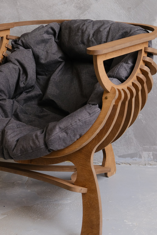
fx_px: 615
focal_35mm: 94
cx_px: 48
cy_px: 58
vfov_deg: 21.5
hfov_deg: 14.5
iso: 640
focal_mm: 35
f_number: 3.2
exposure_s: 1/125
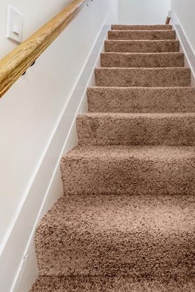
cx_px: 148
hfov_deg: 54.3
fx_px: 179
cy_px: 72
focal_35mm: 22
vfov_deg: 73.0
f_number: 8
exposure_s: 1/500
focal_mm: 14
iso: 100
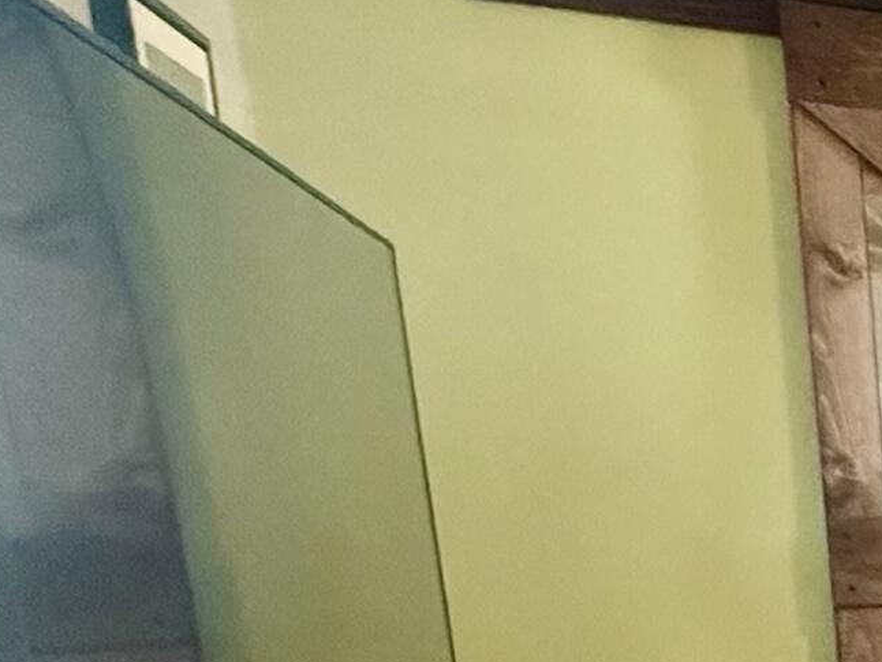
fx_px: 1657
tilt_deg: -8.4
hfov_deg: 16.9
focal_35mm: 65
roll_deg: -0.8
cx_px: 1943
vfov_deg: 21.6
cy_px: 699
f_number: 2.2
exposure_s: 1/60
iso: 640
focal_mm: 2.22
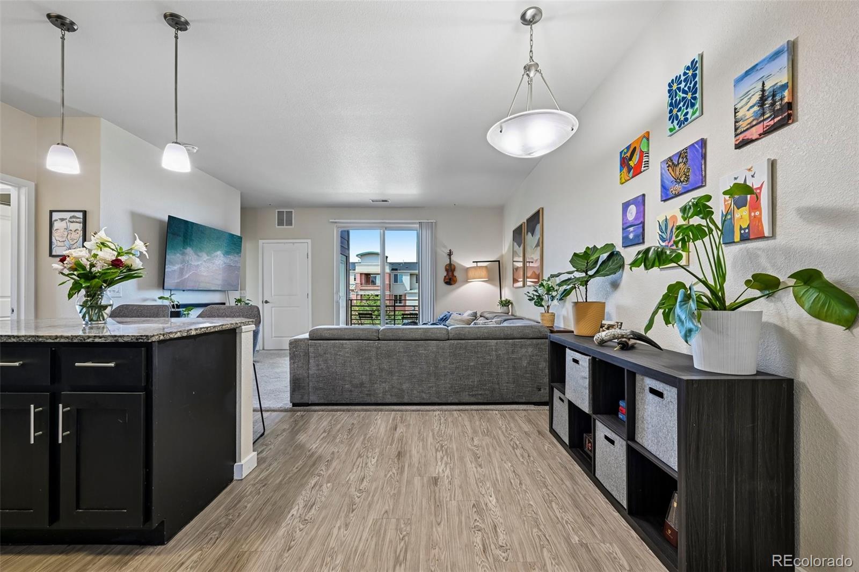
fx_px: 334
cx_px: 430
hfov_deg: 104.3
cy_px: 286
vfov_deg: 81.2
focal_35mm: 14
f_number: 10
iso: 400
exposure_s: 1/13
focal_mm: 14
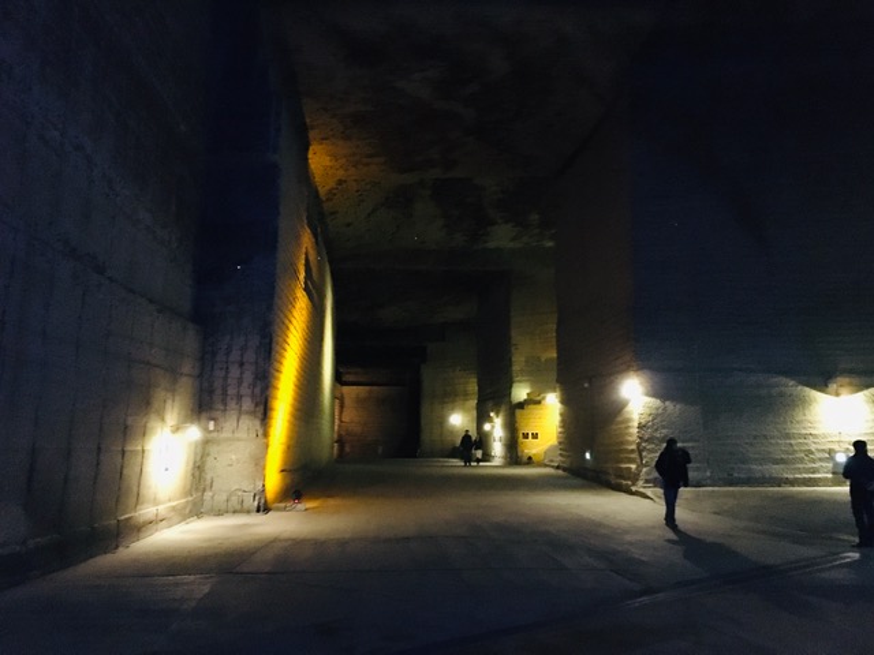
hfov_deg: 61.7
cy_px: 328
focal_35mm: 29
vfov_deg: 48.2
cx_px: 437
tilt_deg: +8.0
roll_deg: +0.6
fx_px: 732
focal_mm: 4.15
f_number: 2.2
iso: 1600
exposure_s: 1/15
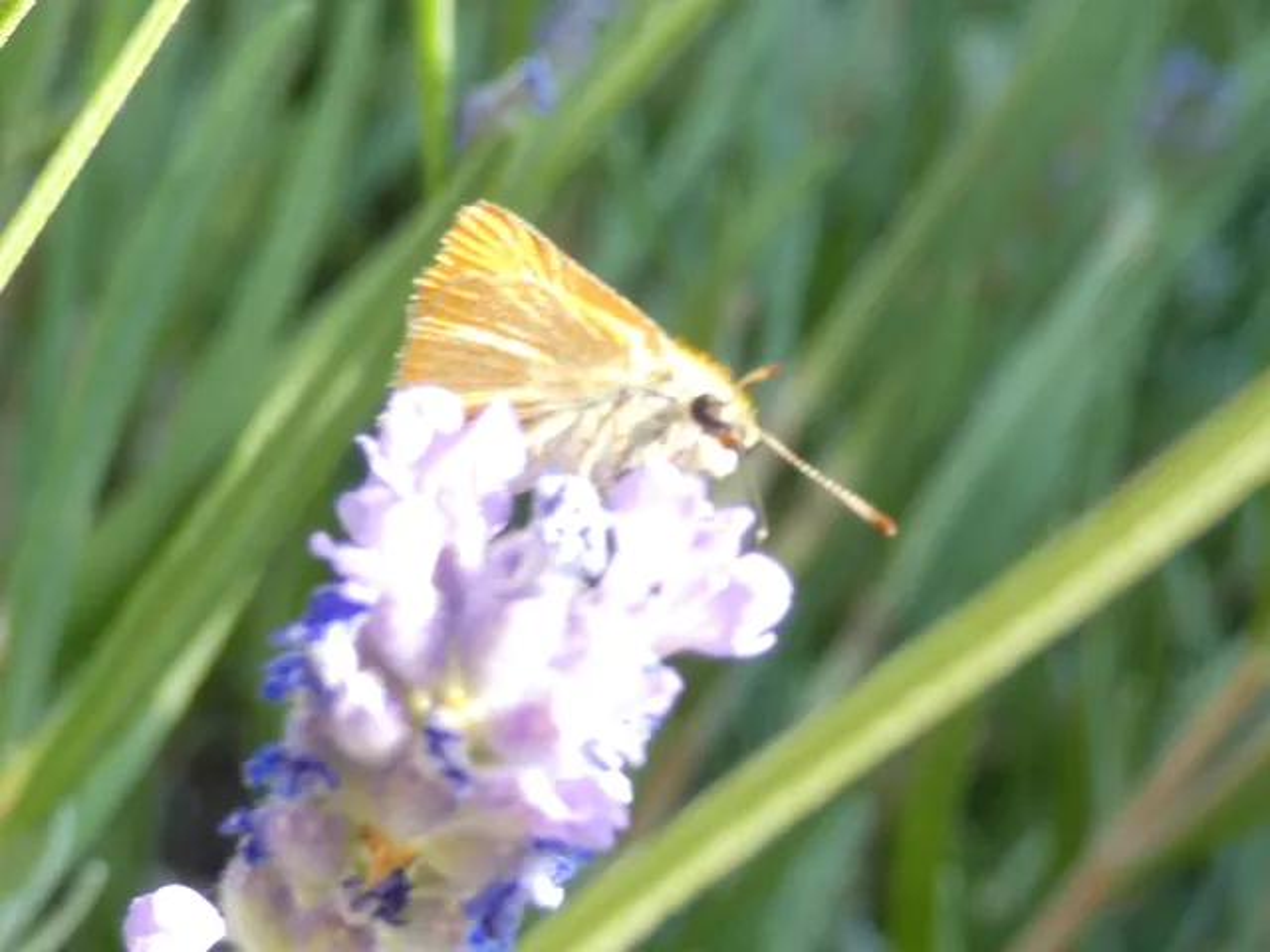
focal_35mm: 115
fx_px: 4219
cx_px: 635
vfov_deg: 12.9
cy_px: 476
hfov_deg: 17.1
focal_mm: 20.5
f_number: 5
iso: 125
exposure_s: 1/80
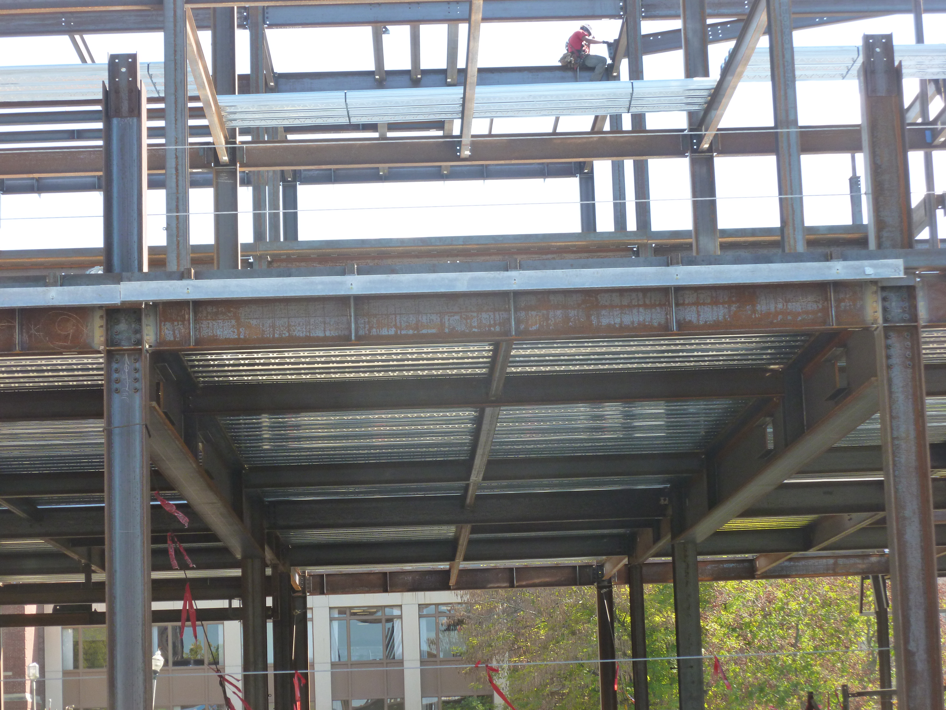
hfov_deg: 23.0
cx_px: 473
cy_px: 355
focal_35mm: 85
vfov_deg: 17.4
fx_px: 2323
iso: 160
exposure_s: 1/125
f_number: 4.6
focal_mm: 15.1
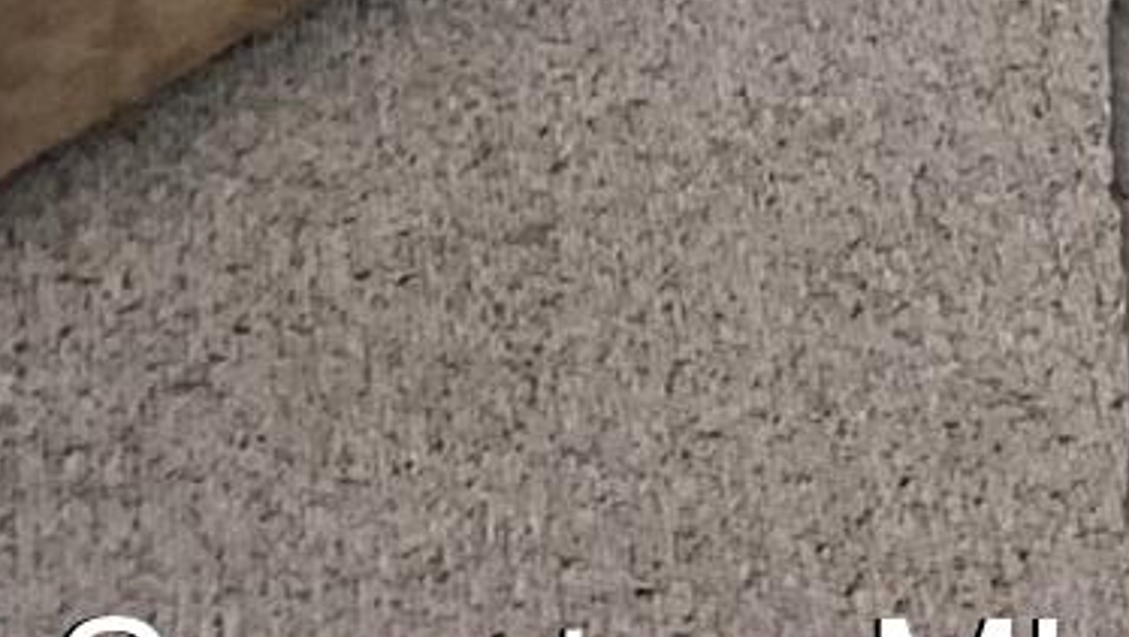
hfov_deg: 8.5
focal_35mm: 227
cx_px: 2946
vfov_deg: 4.6
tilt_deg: -14.1
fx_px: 6800
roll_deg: +1.3
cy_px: -2448
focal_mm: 4.25
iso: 100
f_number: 1.8
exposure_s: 1/109
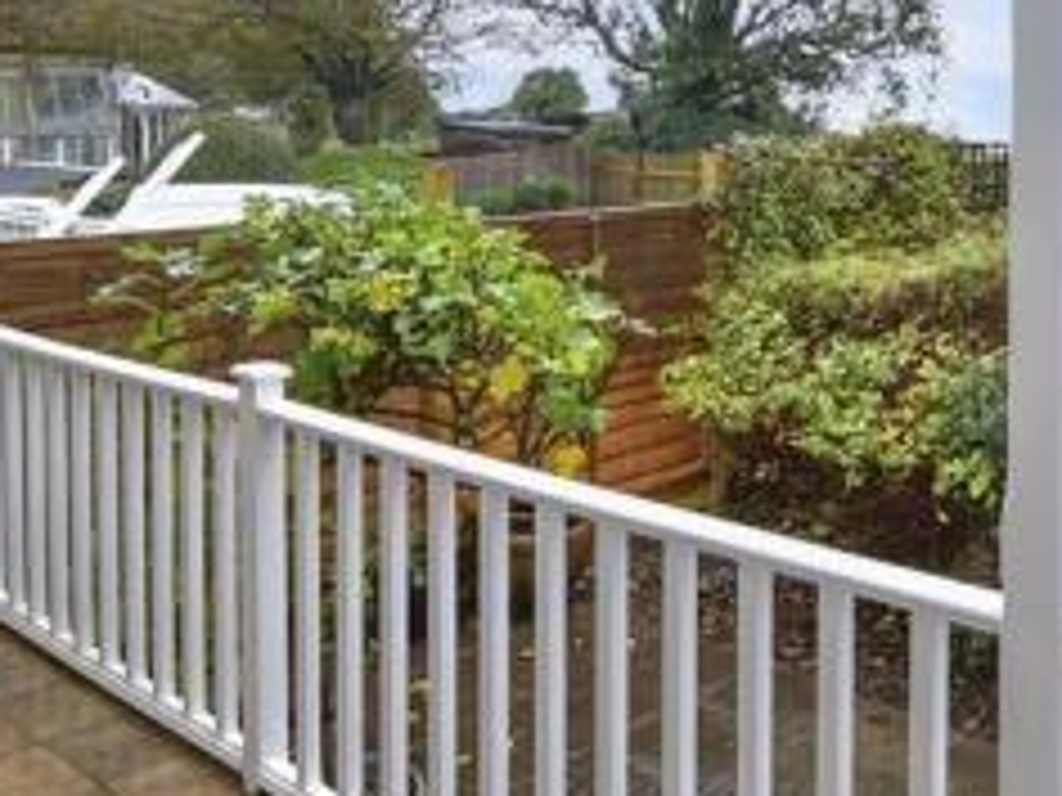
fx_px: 1227
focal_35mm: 40
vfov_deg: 33.9
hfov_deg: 46.2
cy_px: 74
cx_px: 698
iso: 400
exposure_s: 1/25
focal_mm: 10
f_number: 8
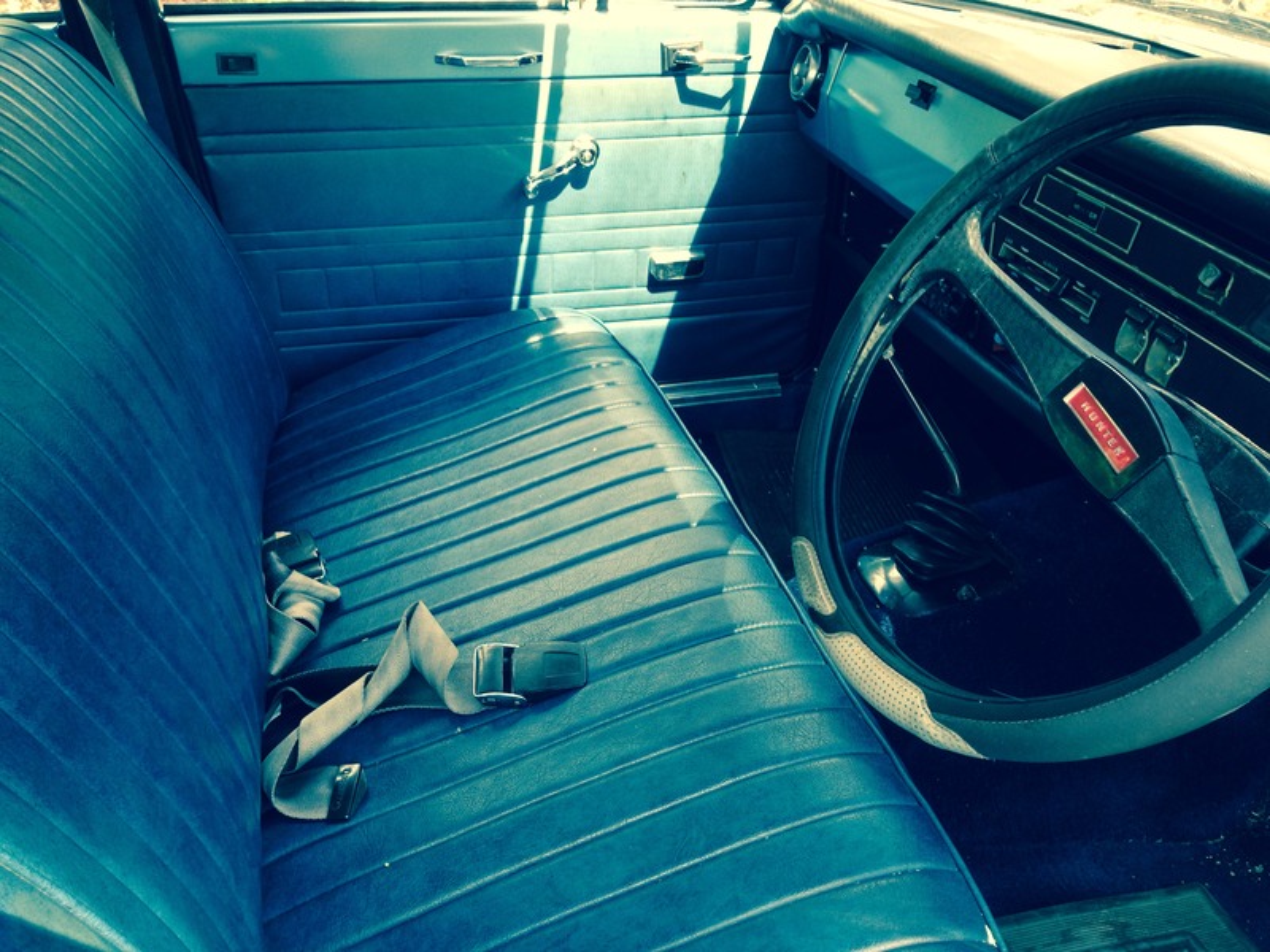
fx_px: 1211
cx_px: 635
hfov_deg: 55.4
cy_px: 476
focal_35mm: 33
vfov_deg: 42.9
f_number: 2.4
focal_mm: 4.12
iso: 50
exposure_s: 1/60
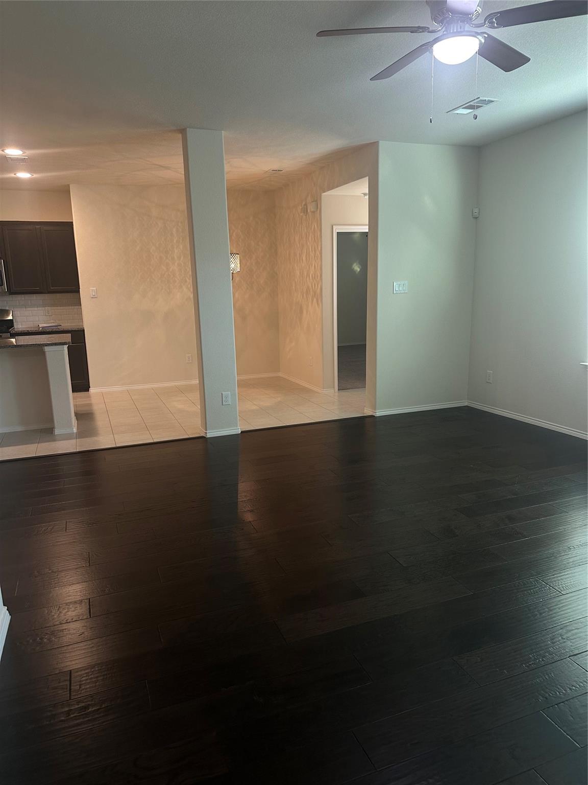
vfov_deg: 71.6
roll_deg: +0.9
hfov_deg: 56.8
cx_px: 294
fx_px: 544
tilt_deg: -11.7
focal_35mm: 24
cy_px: 392
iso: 160
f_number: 1.78
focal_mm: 6.86
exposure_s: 1/120
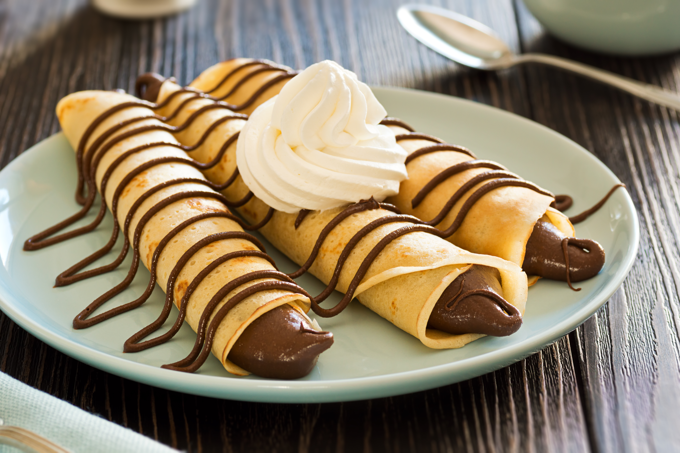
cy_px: 226
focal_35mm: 135
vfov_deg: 10.2
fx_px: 2550
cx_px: 340
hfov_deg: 15.2
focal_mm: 90
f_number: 7.1
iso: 100
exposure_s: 1/2
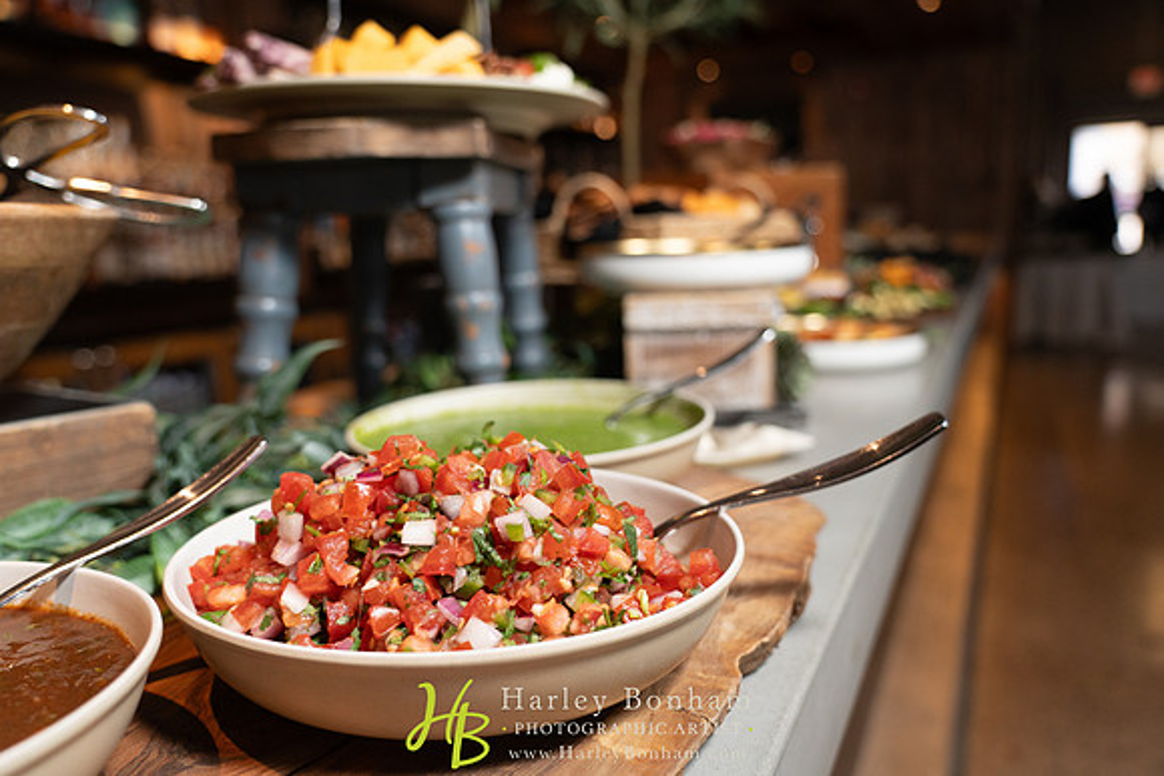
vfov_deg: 43.6
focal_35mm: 30
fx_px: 970
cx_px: 582
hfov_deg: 61.9
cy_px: 388
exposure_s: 1/200
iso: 1600
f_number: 4
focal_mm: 30
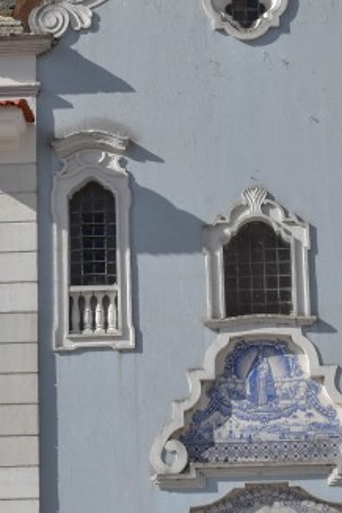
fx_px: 1838
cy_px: 119
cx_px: 116
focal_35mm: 129
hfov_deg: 10.6
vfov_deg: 15.8
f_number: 8
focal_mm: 26
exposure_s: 1/2000
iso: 400
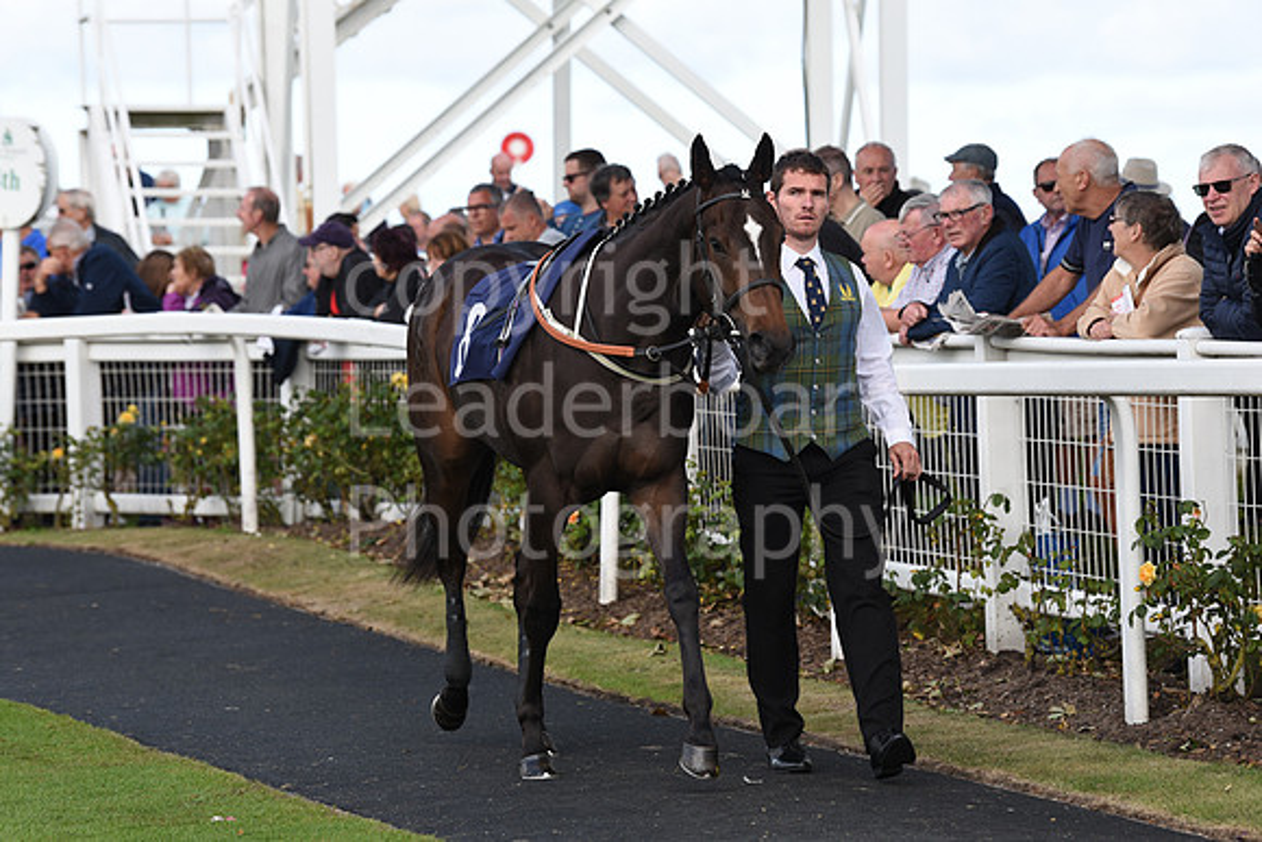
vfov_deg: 8.1
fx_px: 5961
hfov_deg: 12.1
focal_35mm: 170
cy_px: 421
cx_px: 631
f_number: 5.6
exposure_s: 1/1000
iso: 500
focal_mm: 170
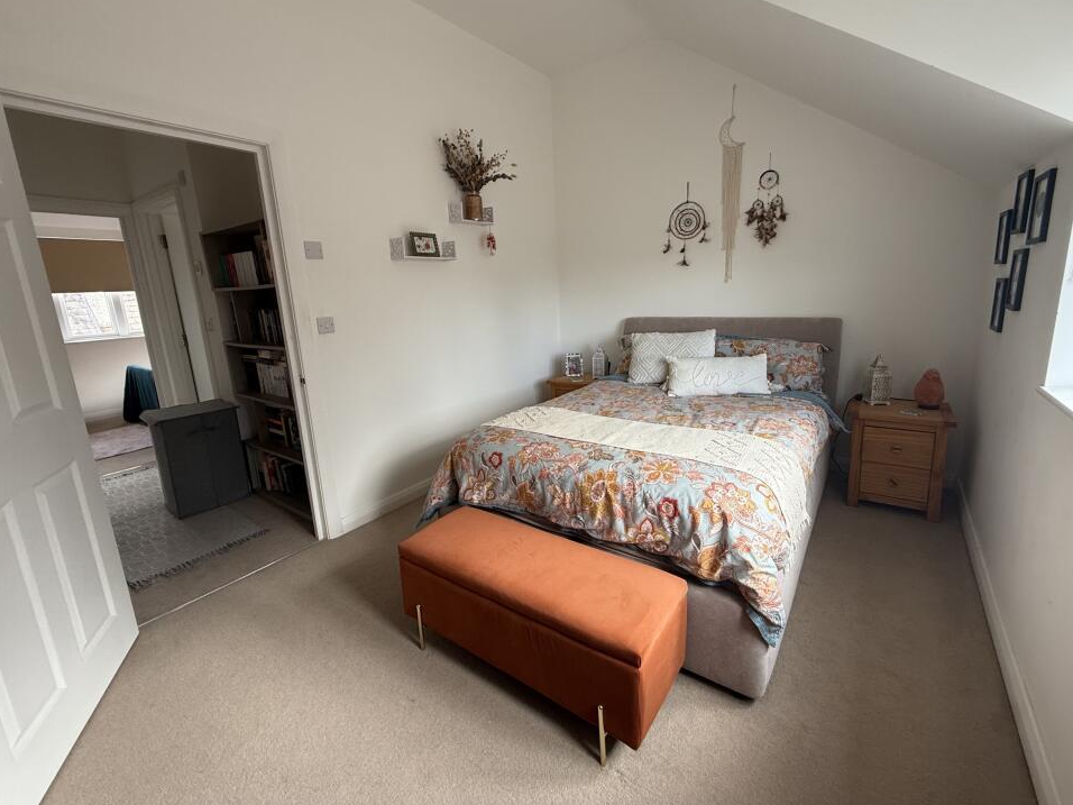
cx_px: 552
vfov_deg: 81.7
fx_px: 465
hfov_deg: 98.1
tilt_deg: -11.0
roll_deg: +2.4
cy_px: 379
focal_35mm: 15
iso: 100
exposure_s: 1/99
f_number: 2.2
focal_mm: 2.22
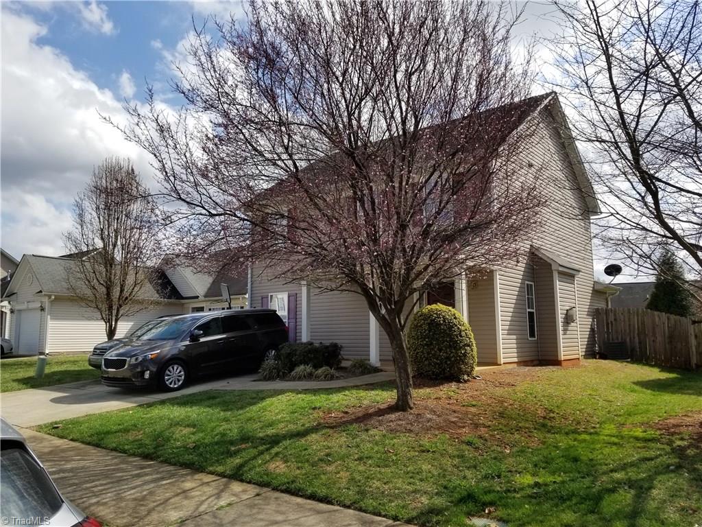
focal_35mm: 26
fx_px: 527
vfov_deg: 53.1
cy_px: 264
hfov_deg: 67.3
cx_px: 351
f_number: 1.7
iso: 50
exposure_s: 1/2624
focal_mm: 4.3
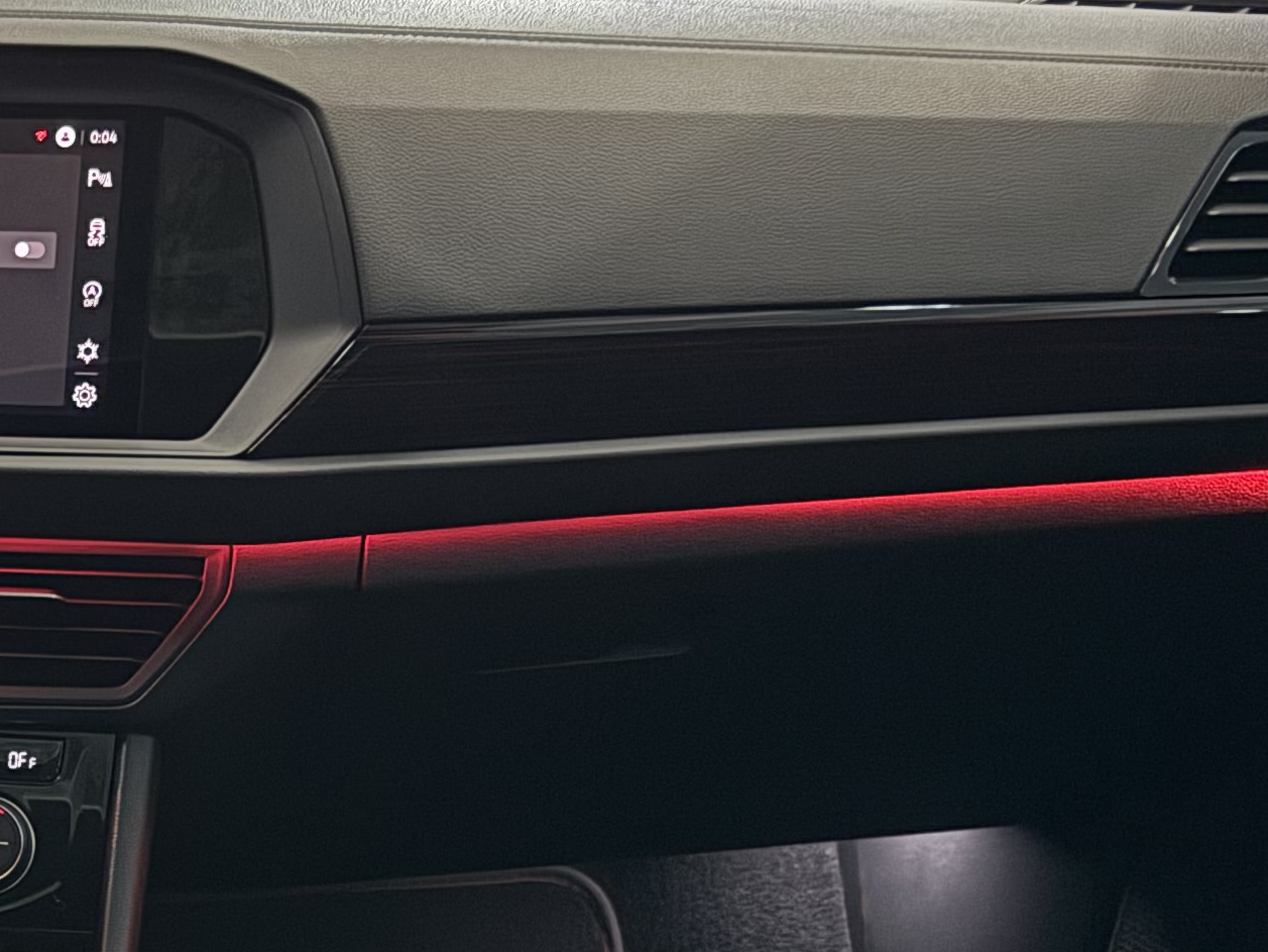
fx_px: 2821
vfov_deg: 18.4
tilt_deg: -27.0
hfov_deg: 23.3
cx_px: -223
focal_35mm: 77
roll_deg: +0.0
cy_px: 1055
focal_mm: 6.76
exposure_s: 1/17
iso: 1250
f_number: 1.78
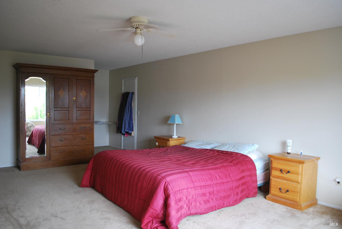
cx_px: 171
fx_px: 257
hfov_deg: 67.3
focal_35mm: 27
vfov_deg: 48.1
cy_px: 114
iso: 280
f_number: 3.5
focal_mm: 18
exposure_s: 1/30
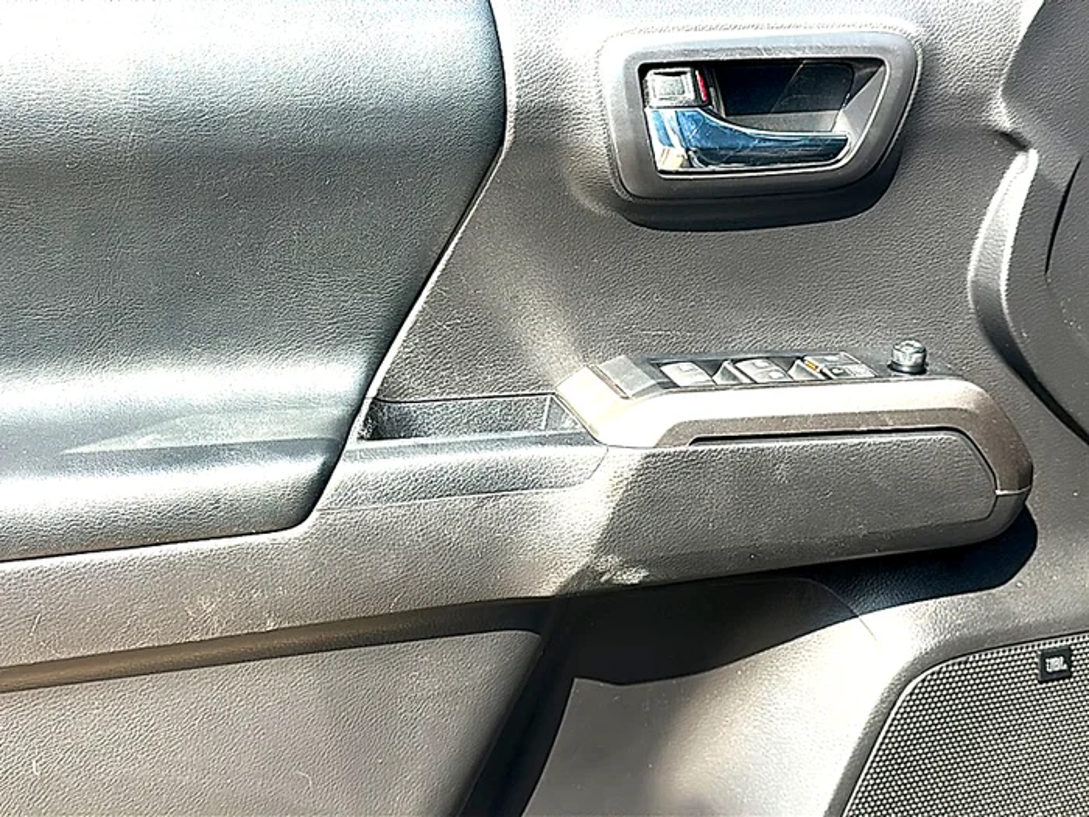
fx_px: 1353
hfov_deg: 43.9
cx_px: 544
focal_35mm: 43
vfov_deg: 33.6
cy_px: 408
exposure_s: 1/588
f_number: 1.78
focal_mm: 6.86
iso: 80
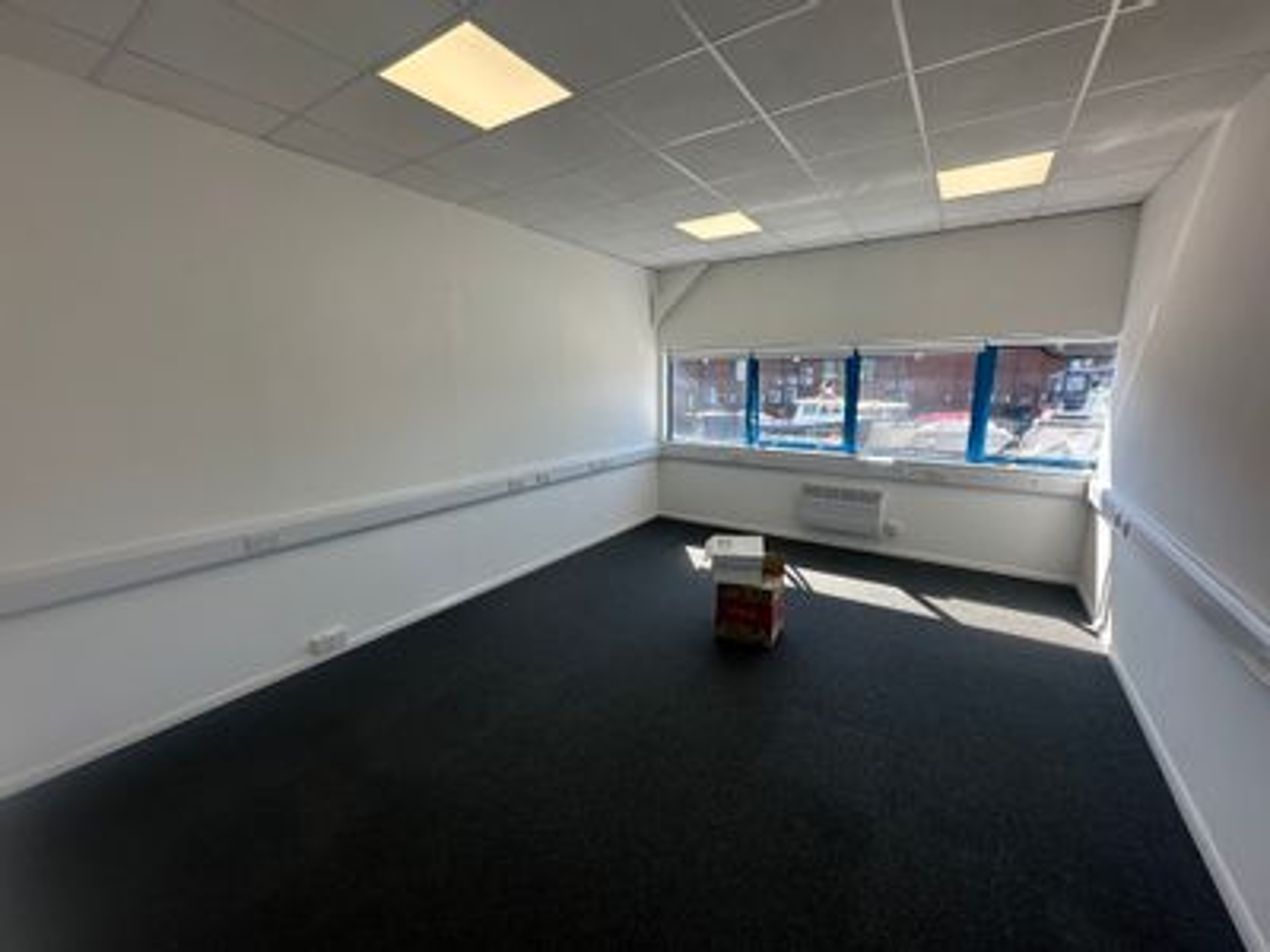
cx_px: 635
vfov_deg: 85.7
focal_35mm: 14
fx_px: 514
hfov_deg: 102.1
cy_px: 476
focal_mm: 2.22
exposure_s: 1/350
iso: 40
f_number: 2.2
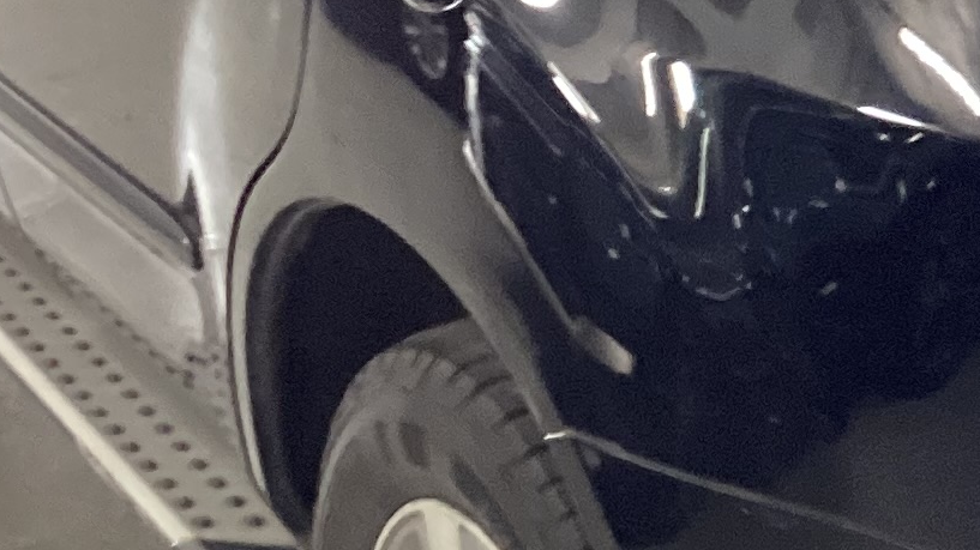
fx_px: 3507
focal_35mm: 135
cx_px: 1387
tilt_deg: -19.9
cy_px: 61
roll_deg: -0.4
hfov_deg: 15.0
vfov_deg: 8.9
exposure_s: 1/40
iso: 320
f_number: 2.4
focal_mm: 3.3
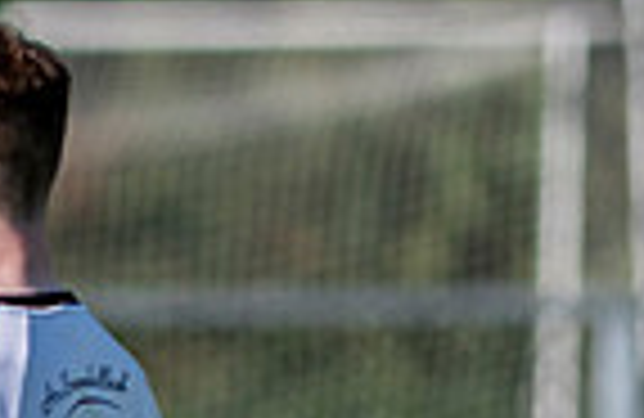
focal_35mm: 2244
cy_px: 777
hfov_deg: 0.9
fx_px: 39840
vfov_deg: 0.6
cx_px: -820
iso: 160
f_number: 2.8
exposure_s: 1/2500
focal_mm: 300
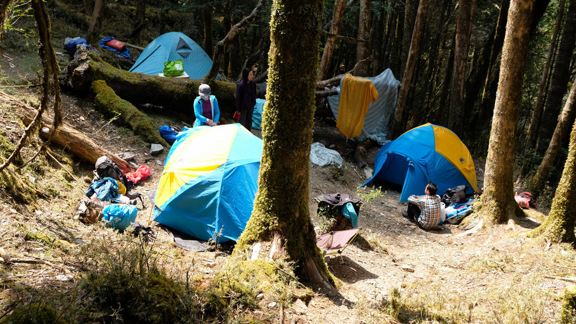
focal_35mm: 37
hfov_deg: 54.0
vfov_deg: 31.9
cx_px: 288
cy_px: 133
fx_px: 565
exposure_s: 1/750
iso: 800
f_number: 4
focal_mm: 23
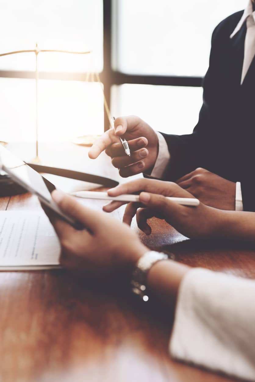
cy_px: 191
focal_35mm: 50
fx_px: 531
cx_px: 128
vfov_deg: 39.6
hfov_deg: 27.0
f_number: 2.8
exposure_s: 1/100
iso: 200
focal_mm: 50
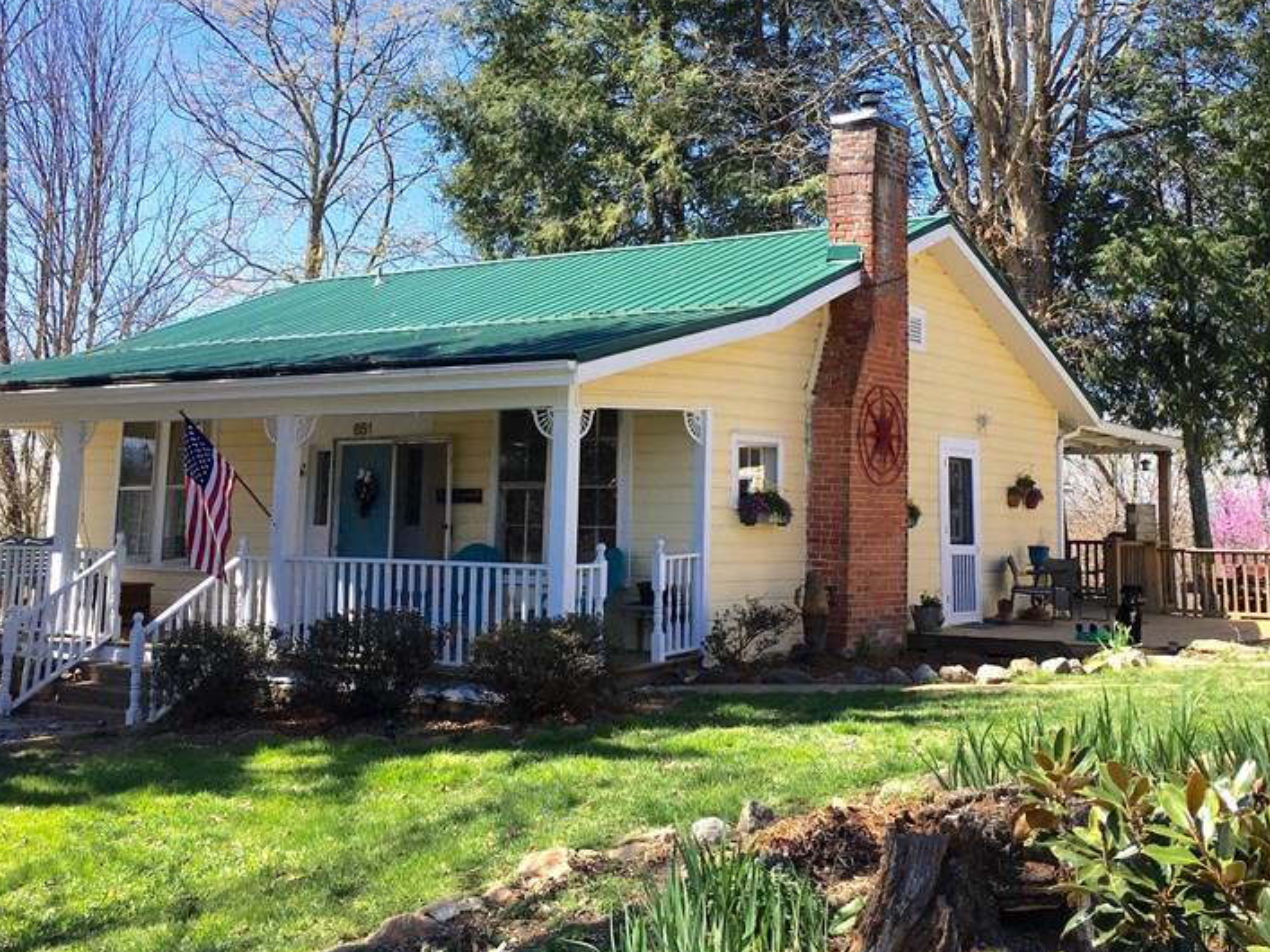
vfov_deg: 33.8
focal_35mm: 42
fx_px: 1541
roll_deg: -0.8
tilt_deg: +9.1
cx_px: 711
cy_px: 275
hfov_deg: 44.7
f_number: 2.2
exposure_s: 1/810
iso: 25
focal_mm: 4.15
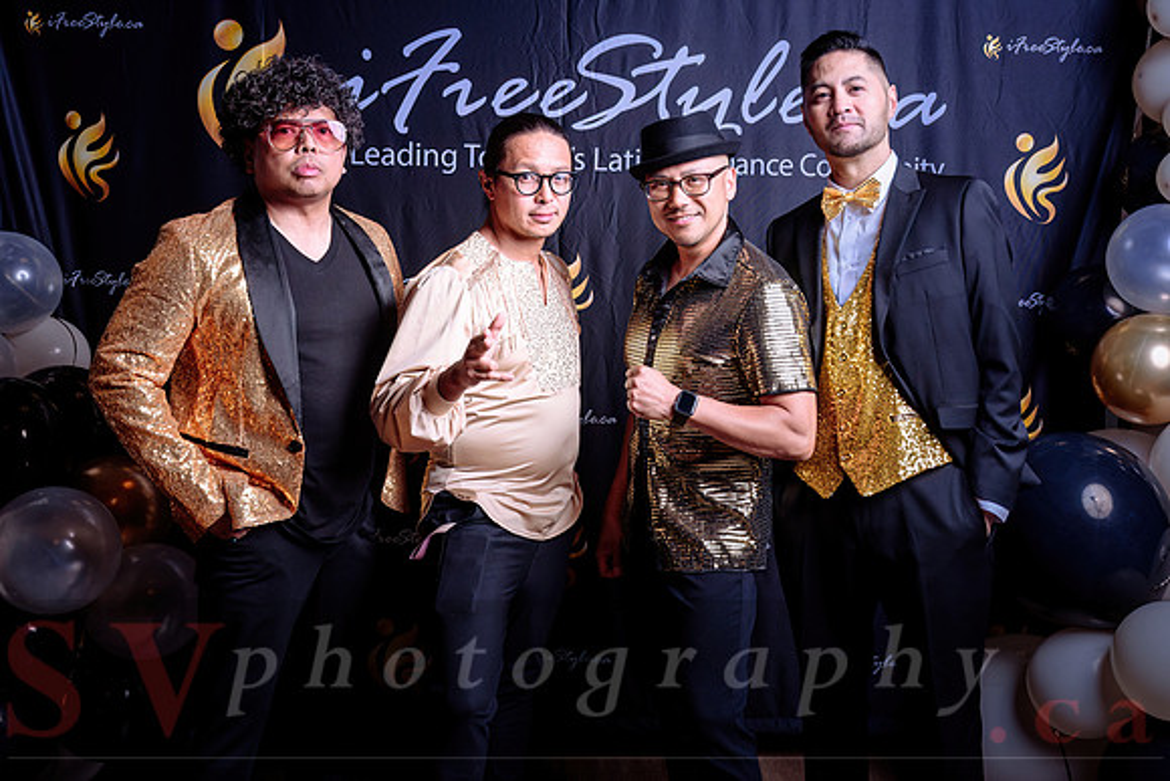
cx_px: 619
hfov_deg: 50.1
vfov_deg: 34.7
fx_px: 1251
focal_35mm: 38
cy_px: 372
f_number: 4.5
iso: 125
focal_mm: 36
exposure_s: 1/160
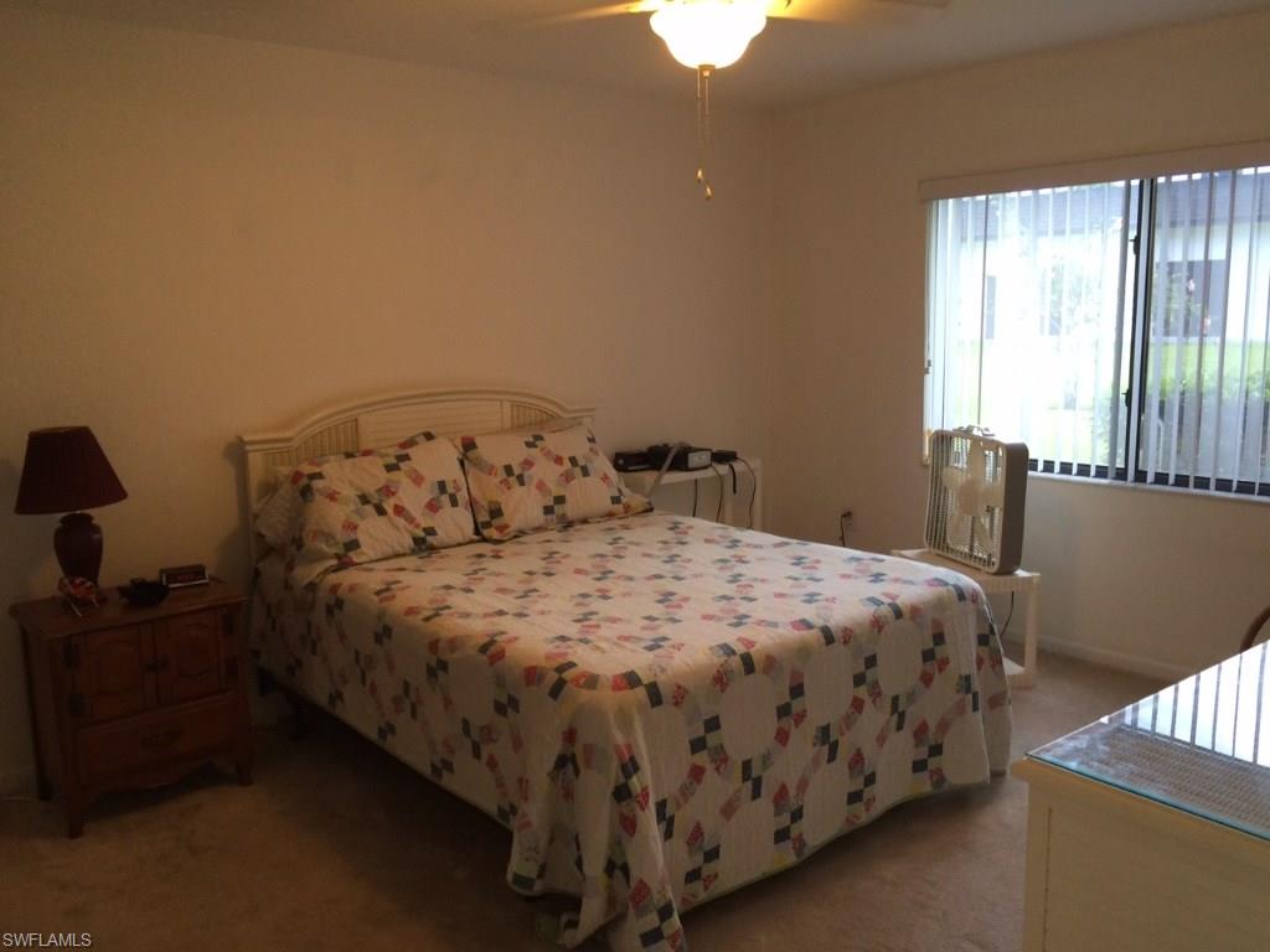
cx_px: 635
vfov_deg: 48.2
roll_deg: +2.6
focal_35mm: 29
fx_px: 1064
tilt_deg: -10.1
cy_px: 476
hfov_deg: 61.7
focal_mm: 4.15
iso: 64
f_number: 2.2
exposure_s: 1/30
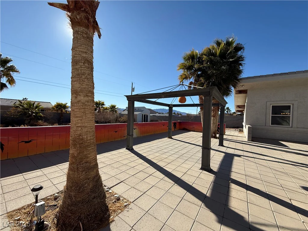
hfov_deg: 102.1
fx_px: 125
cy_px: 116
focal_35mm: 14
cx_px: 154
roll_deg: -1.7
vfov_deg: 85.7
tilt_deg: +0.0
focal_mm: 2.22
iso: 50
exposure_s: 1/2717
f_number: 2.2
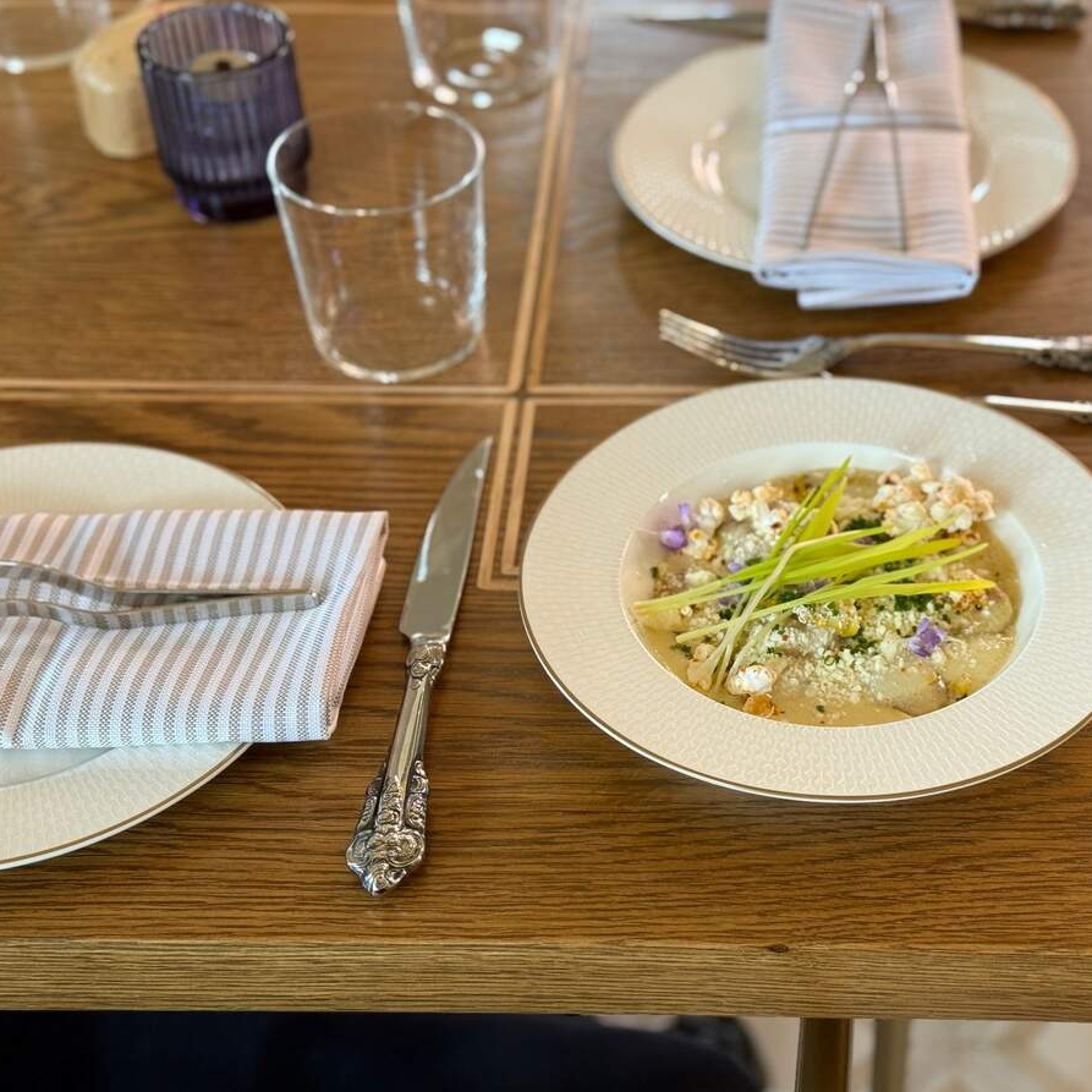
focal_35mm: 57
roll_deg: +1.3
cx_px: 707
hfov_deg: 29.9
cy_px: 548
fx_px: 2034
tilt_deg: -41.6
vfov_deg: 30.0
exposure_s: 1/60
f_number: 1.78
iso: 80
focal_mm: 6.76
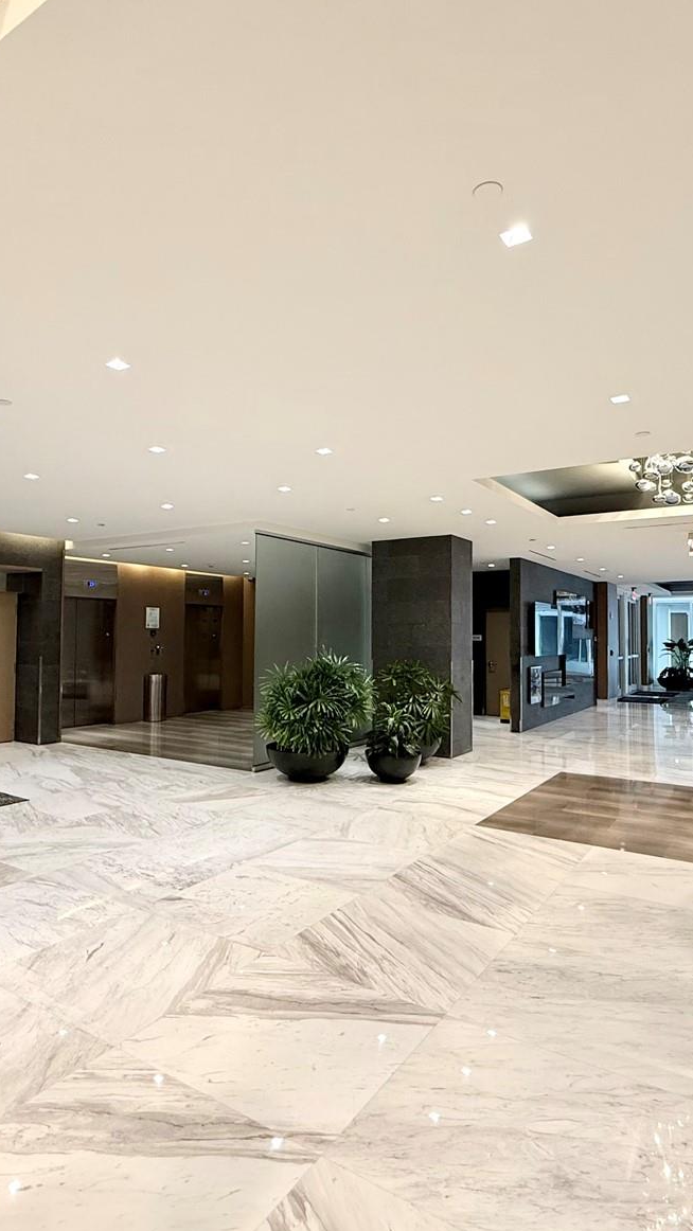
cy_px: 609
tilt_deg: +2.9
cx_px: 310
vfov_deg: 83.8
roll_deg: -0.8
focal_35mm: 21
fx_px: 686
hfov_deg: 53.5
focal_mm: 2.22
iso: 200
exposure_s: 1/60
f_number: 2.2
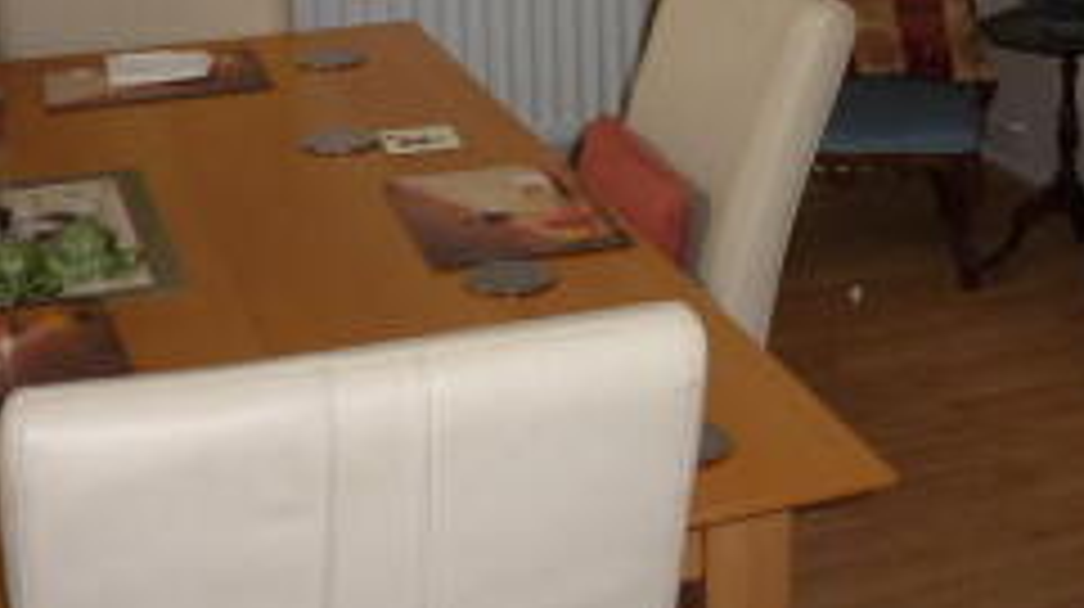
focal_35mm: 66
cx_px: 726
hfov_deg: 31.7
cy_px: -34
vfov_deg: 17.7
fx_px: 1895
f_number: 3.3
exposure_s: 1/30
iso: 125
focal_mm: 4.1
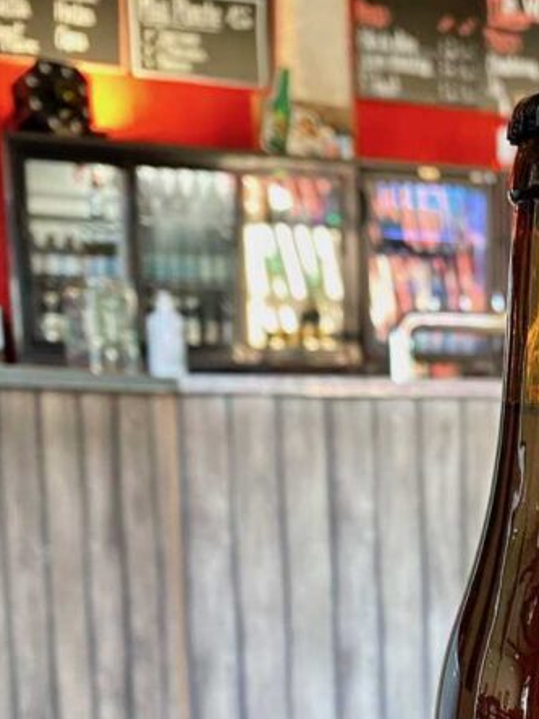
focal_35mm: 60
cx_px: 591
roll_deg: -0.8
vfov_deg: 30.7
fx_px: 1246
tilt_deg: -9.1
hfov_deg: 23.0
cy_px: 656
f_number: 1.8
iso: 400
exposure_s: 1/33
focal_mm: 4.25
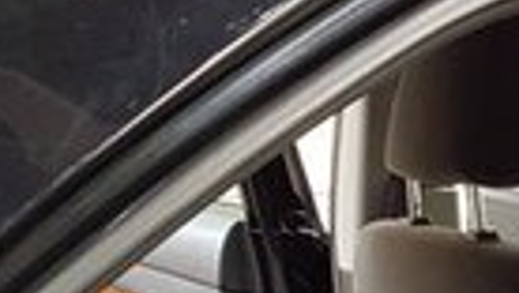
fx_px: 1860
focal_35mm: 135
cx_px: 737
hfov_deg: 14.9
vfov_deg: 8.3
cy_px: 701
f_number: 1.7
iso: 125
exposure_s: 1/60
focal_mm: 4.2
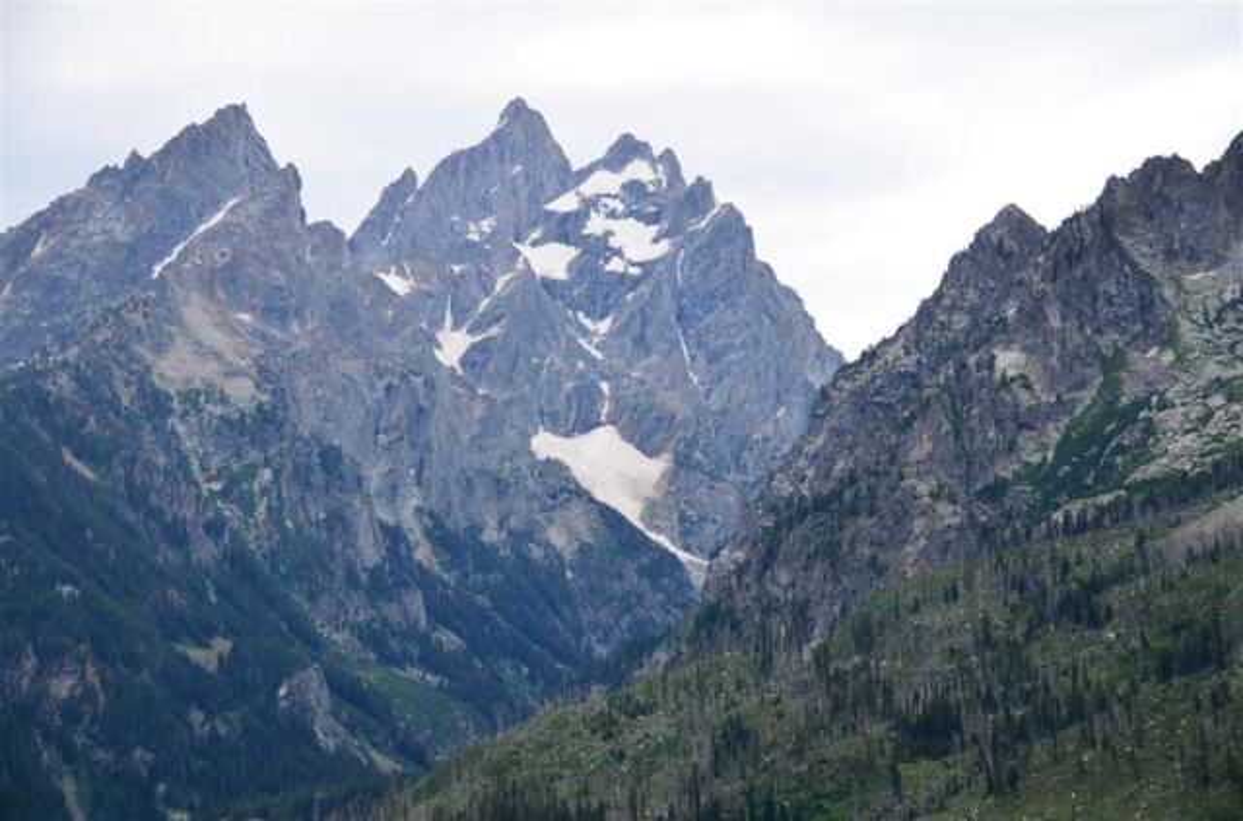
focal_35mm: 98
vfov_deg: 14.0
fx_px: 3357
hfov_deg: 21.0
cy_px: 410
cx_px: 622
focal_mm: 65
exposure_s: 1/640
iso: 200
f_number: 6.3
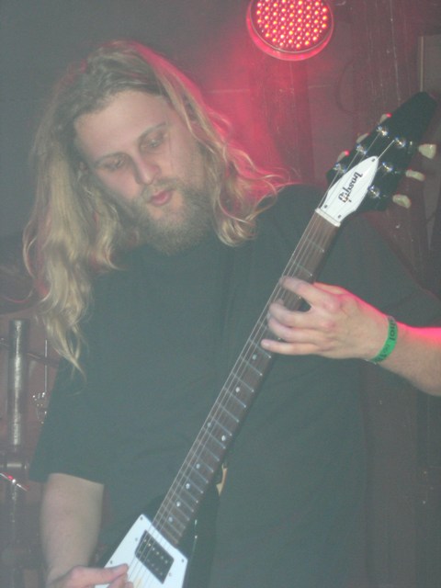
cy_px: 294
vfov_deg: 17.4
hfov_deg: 13.1
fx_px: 1919
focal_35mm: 113
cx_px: 220
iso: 200
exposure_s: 1/60.1
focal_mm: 23.4
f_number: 4.9
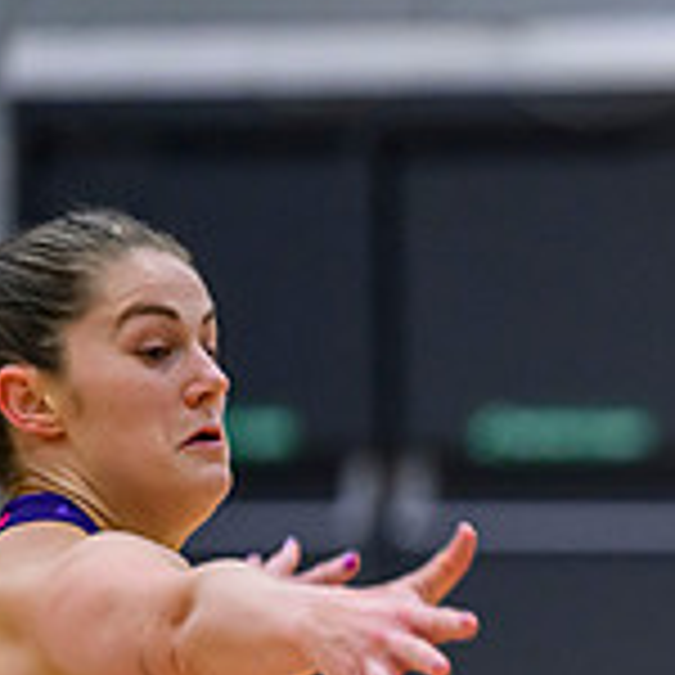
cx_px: 1414
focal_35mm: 619
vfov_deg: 2.8
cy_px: 519
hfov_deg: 2.8
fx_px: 13656
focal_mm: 170
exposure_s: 1/1000
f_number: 3.2
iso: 4000
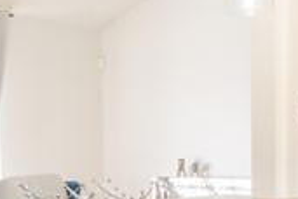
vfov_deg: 14.9
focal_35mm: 89
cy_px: 232
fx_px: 737
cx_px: 221
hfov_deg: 22.7
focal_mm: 14
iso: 160
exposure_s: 1/160
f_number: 4
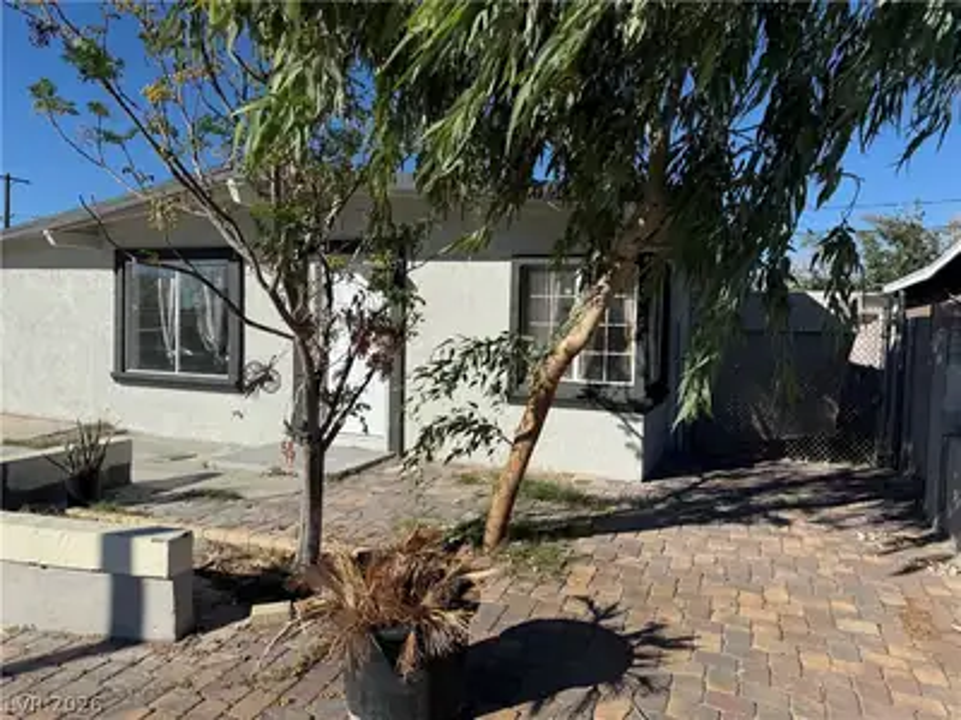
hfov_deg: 71.6
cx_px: 480
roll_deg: +0.0
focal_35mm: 24
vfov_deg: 56.8
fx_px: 666
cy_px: 360
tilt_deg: -0.3
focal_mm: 6.76
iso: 80
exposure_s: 1/6711
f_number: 1.78
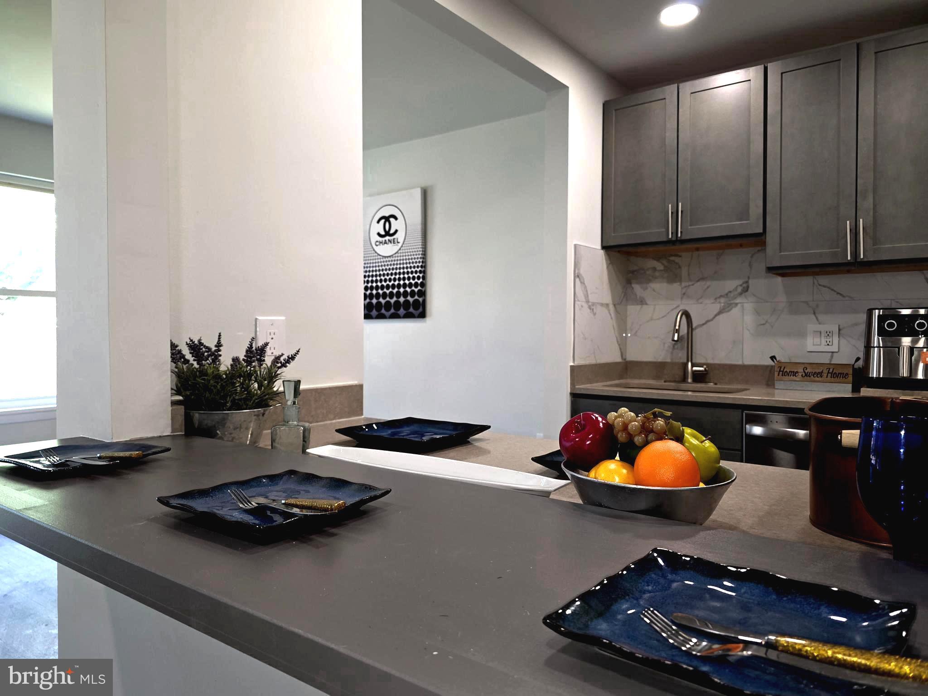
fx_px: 616
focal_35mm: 23
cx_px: 464
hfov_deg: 73.9
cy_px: 348
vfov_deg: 58.9
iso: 64
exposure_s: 1/60.2
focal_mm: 6.3
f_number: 1.7
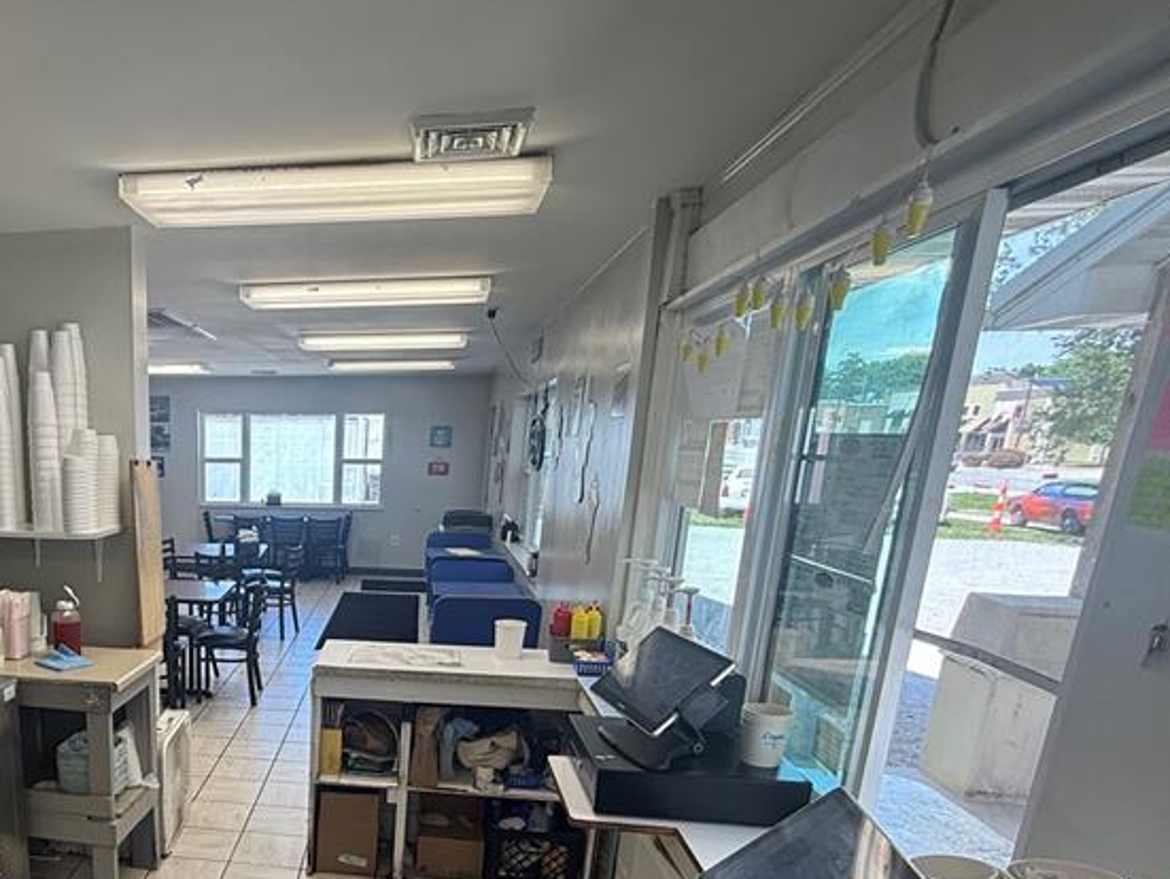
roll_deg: +0.3
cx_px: 234
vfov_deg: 50.0
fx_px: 879
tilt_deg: -14.8
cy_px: 701
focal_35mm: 26
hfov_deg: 61.7
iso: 80
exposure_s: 1/133
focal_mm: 2.22
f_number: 2.2
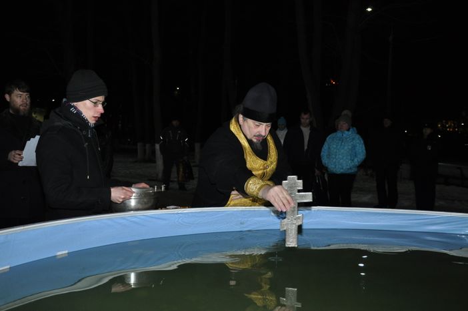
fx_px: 526
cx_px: 234
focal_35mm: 40
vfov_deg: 32.9
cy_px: 156
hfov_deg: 48.0
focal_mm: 27
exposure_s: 1/160
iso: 800
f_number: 4
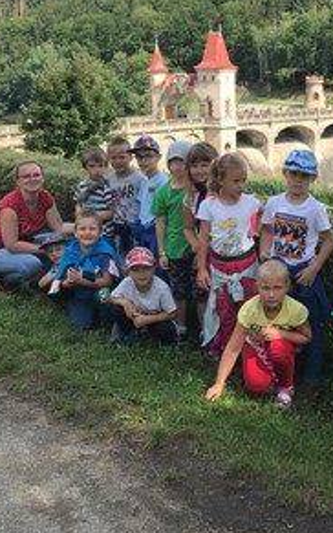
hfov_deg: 24.4
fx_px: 740
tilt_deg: -8.8
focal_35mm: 51
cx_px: 317
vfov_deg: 39.4
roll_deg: +0.1
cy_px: 208
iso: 20
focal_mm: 3.99
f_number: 1.8
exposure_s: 1/840
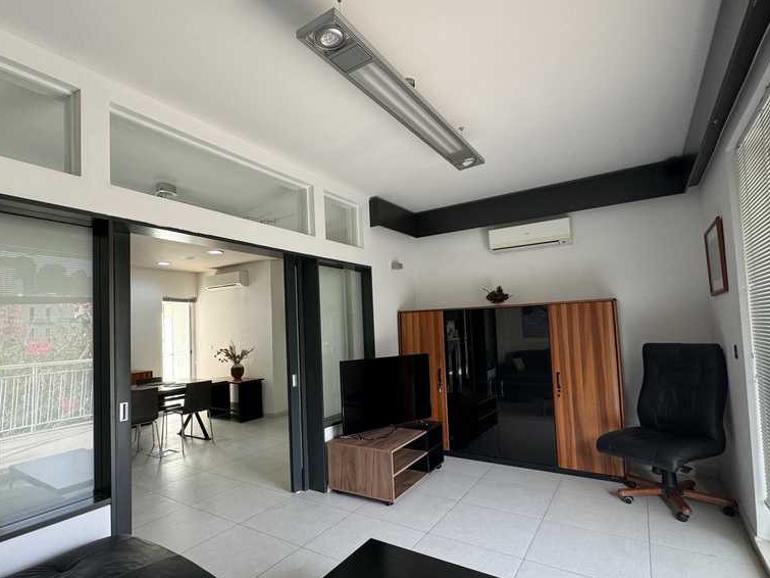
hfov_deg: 84.2
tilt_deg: +2.6
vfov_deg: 68.6
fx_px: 423
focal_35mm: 19
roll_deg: +1.5
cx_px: 331
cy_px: 309
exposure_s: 1/99
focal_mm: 2.22
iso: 100
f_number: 2.2
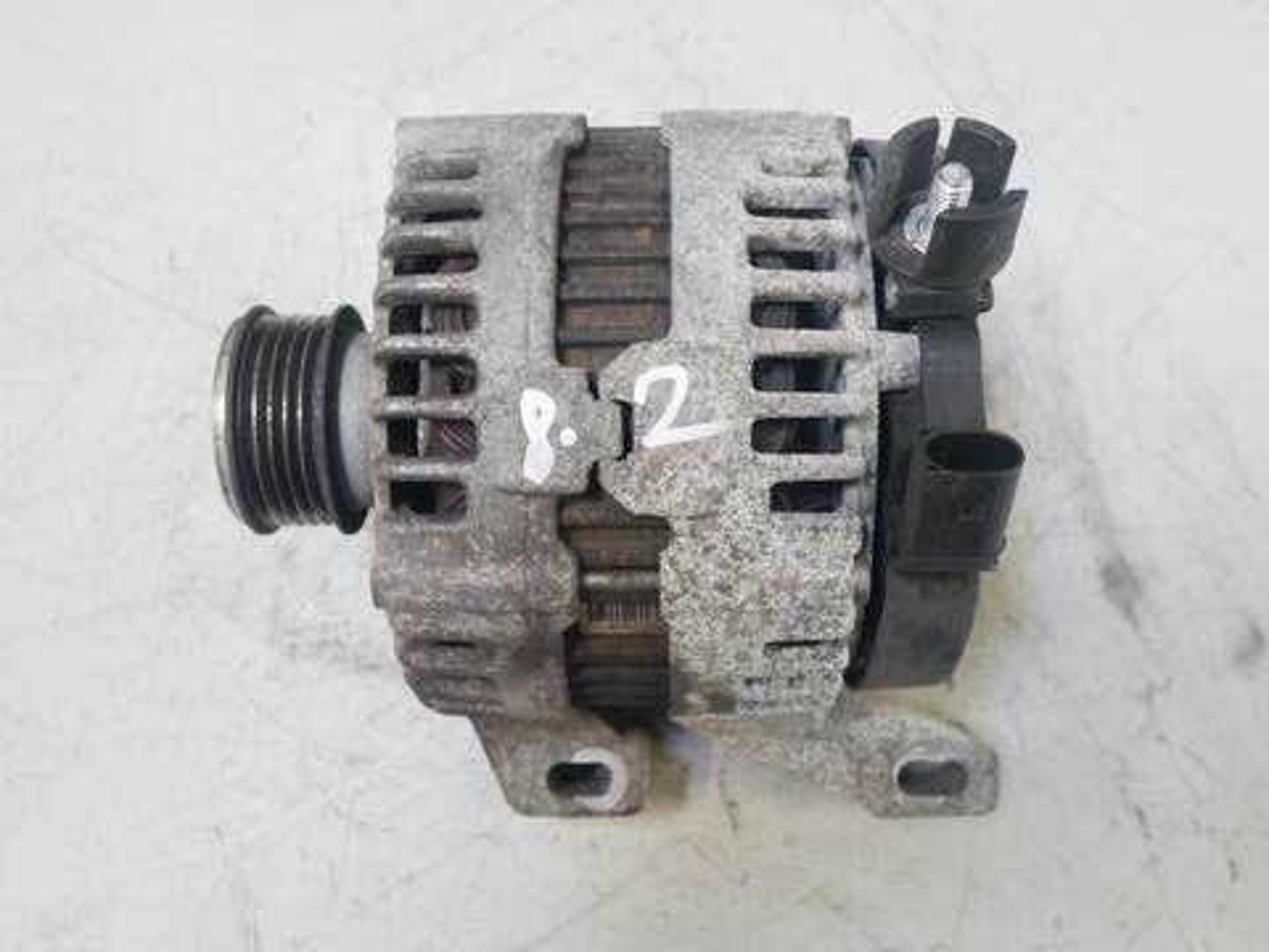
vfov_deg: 41.8
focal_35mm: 34
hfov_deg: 54.0
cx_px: 634
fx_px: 1246
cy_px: 476
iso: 2000
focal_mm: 17
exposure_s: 1/60
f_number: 4.1
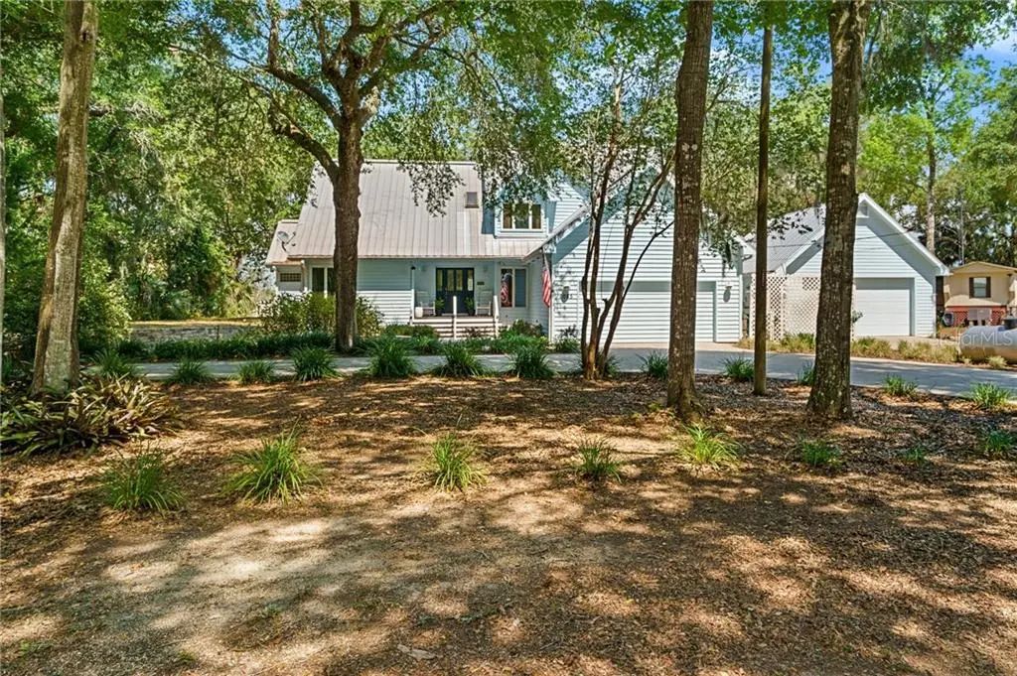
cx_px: 508
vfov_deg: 55.0
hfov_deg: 76.1
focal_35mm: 23
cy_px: 338
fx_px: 649
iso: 320
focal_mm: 23
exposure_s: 1/320
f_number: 8
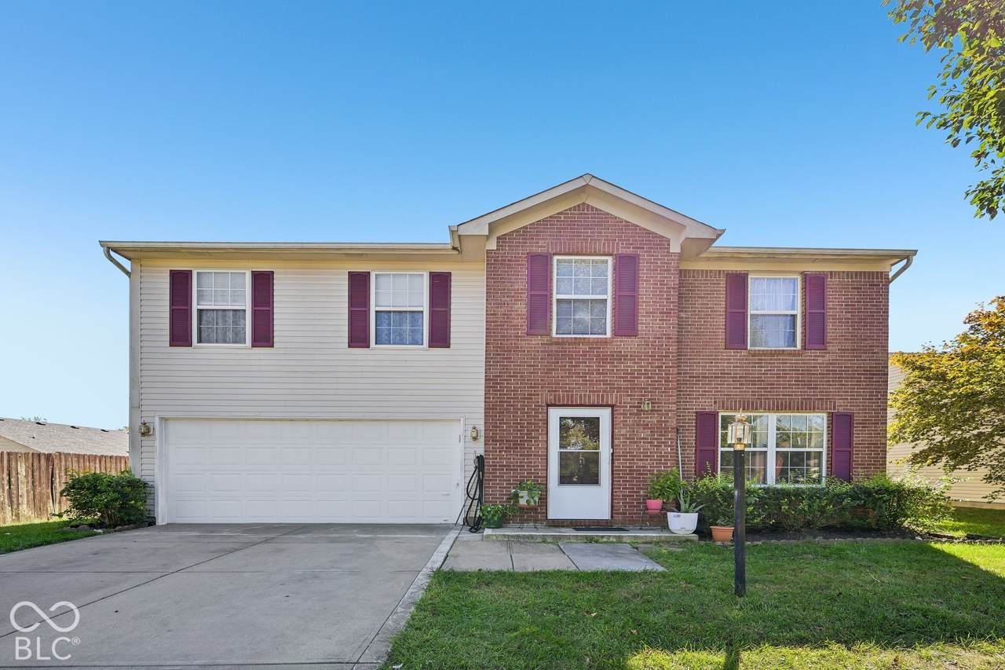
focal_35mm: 16
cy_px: 335
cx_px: 502
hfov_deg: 96.7
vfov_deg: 73.7
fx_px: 447
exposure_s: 1/100
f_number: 8
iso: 100
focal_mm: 16
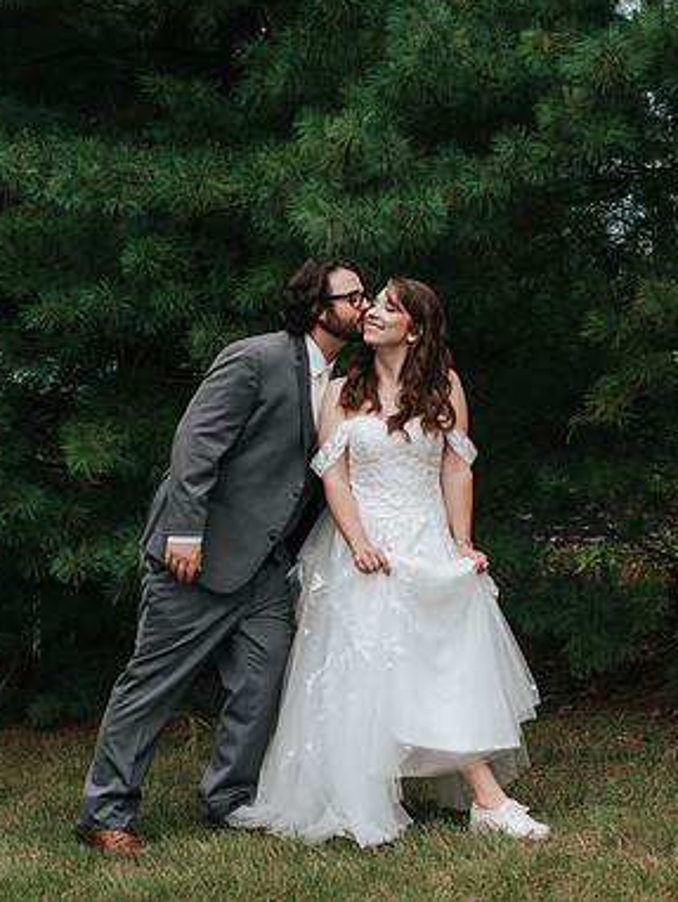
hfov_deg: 16.1
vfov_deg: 21.3
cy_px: 538
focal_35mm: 92
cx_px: 372
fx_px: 2400
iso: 200
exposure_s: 1/800
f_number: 3.5
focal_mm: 35
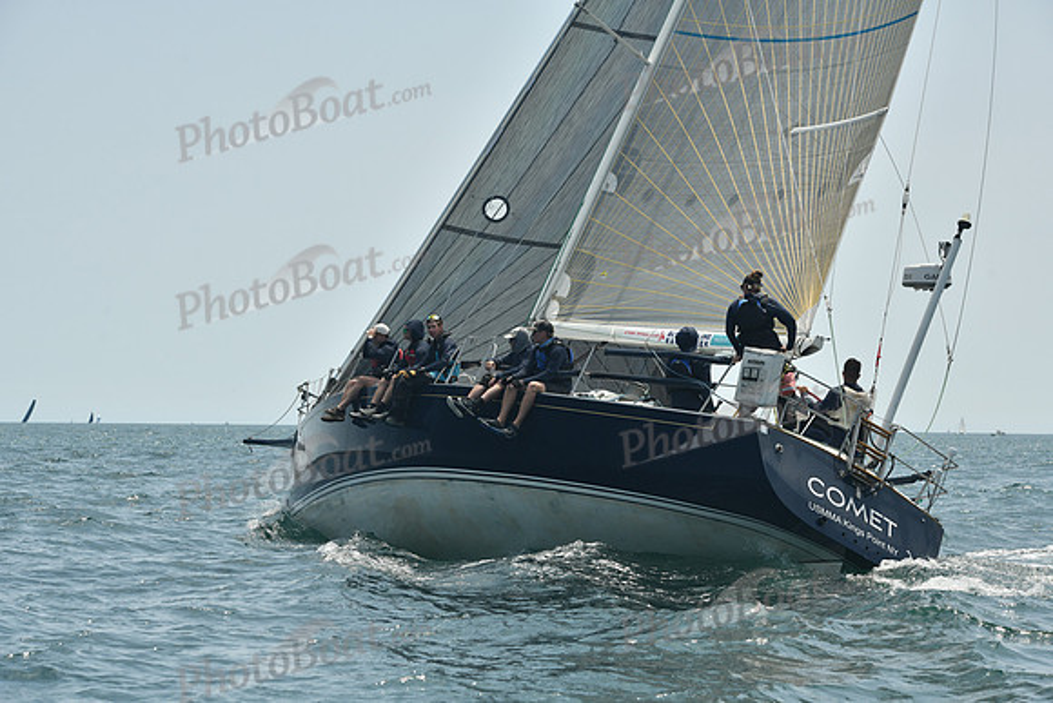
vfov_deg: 13.4
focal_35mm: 102
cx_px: 526
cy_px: 352
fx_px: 2984
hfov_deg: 20.0
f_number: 8
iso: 320
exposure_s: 1/640
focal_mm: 102
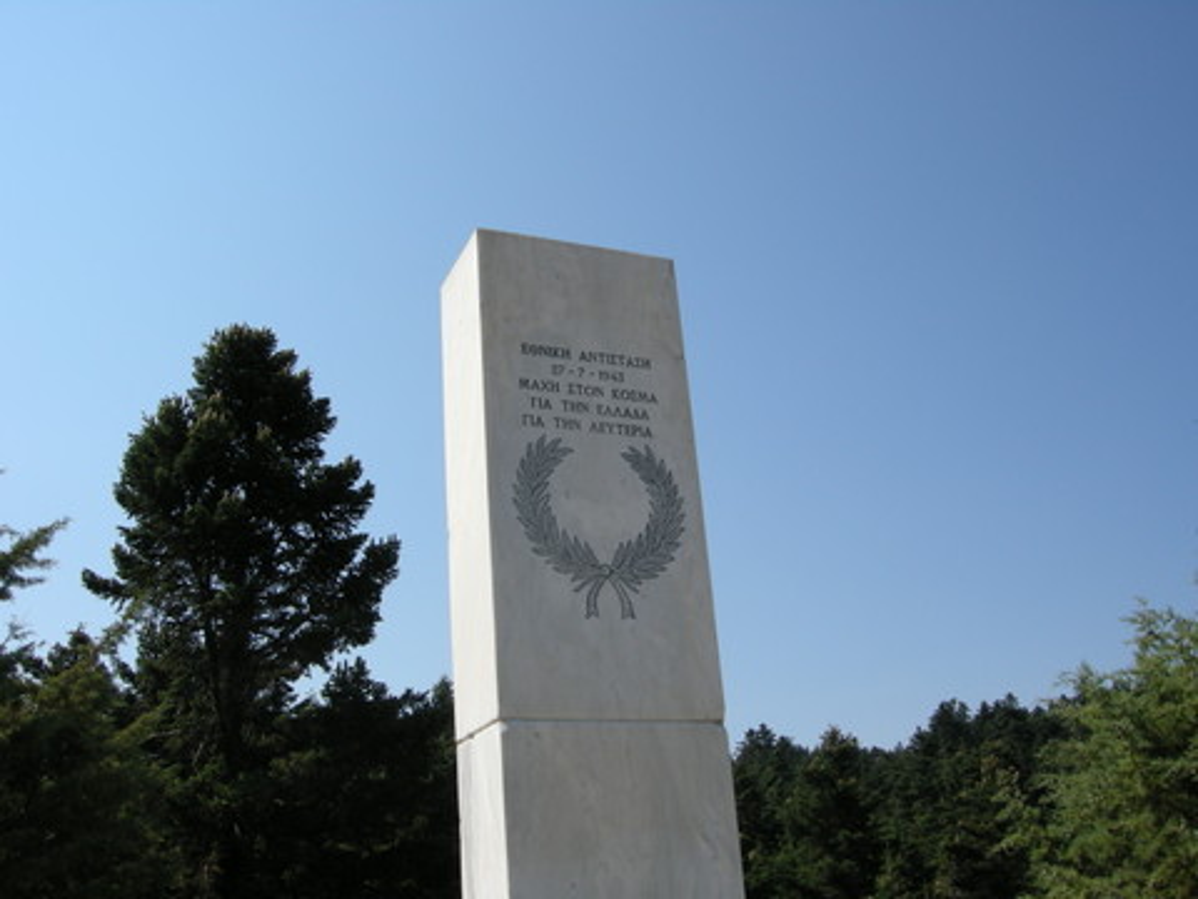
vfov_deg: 39.7
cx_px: 599
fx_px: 1246
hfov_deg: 51.4
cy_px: 450
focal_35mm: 36
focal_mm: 7.5
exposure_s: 1/272
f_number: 6.1
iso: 64
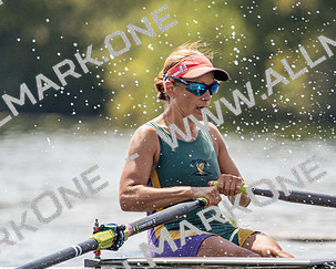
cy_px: 152
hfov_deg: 2.1
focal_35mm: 908
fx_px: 9038
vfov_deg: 1.7
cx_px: 294
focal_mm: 506
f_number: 6.3
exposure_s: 1/1600
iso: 320
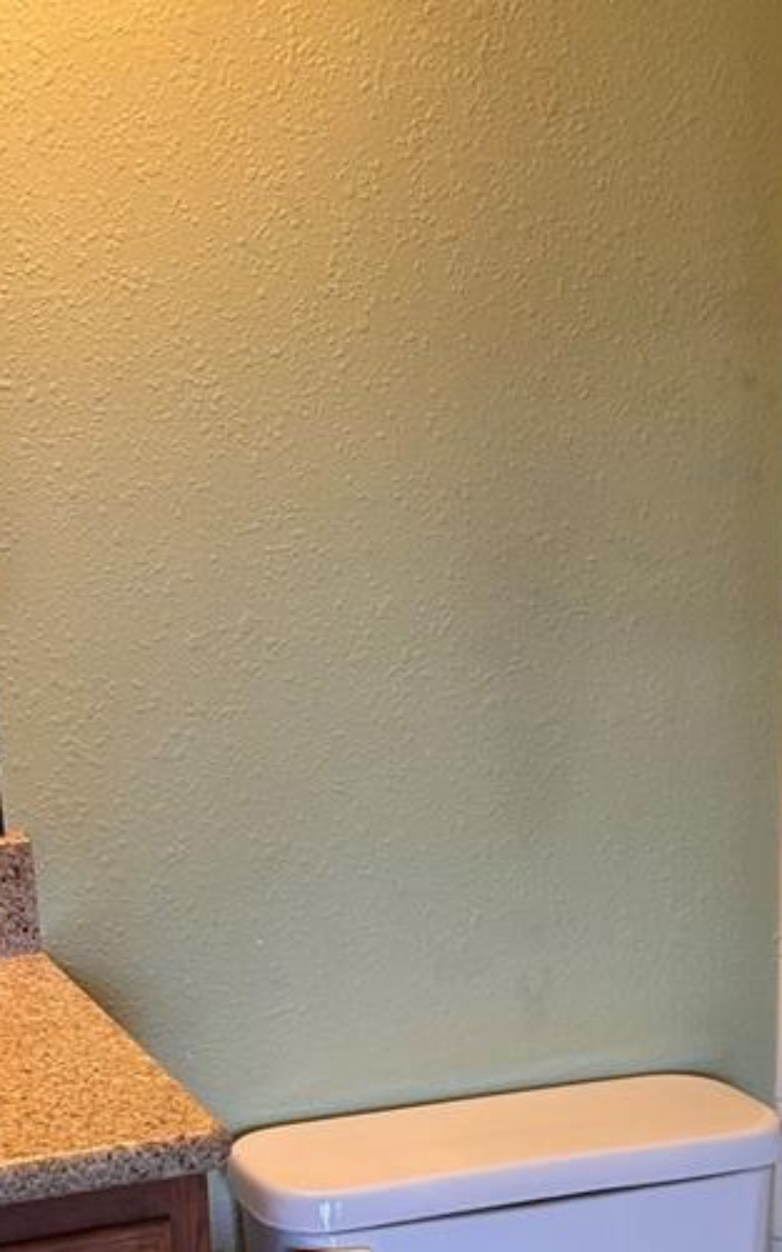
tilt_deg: -17.7
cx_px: 335
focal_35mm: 66
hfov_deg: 19.7
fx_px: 2251
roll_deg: +2.6
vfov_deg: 29.7
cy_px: 1140
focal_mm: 5.7
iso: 100
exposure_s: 1/60
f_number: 1.5
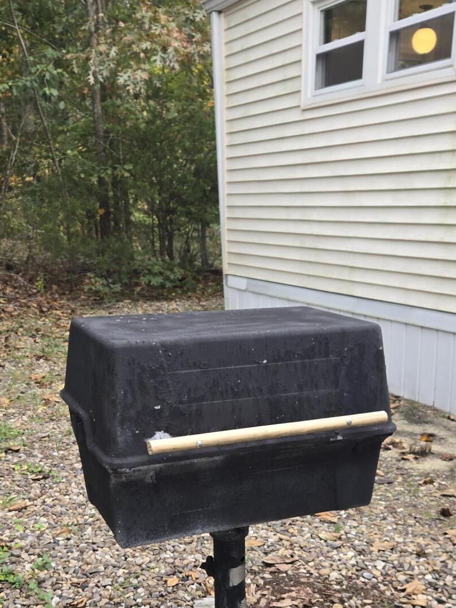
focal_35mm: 43
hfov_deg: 33.6
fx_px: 756
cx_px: 238
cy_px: 440
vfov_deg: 42.8
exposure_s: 1/180
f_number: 1.8
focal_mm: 5.4
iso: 64
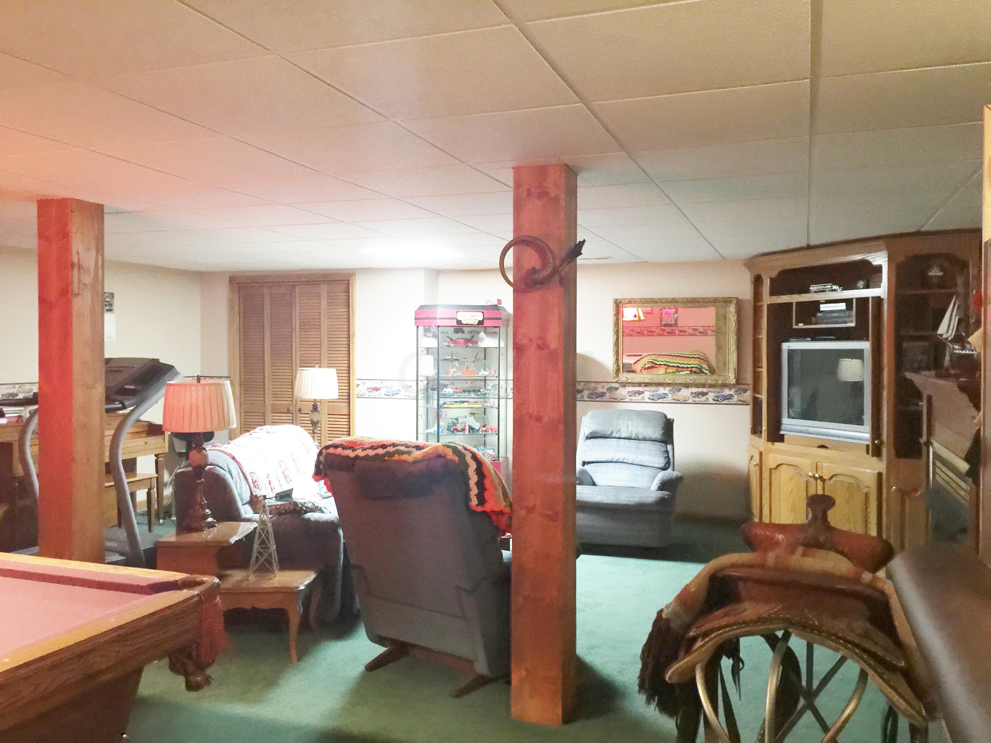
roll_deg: -1.1
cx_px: 496
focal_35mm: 29
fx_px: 830
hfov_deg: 61.7
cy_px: 372
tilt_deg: +0.1
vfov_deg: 48.2
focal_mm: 4.15
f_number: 2.2
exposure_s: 1/4
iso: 64
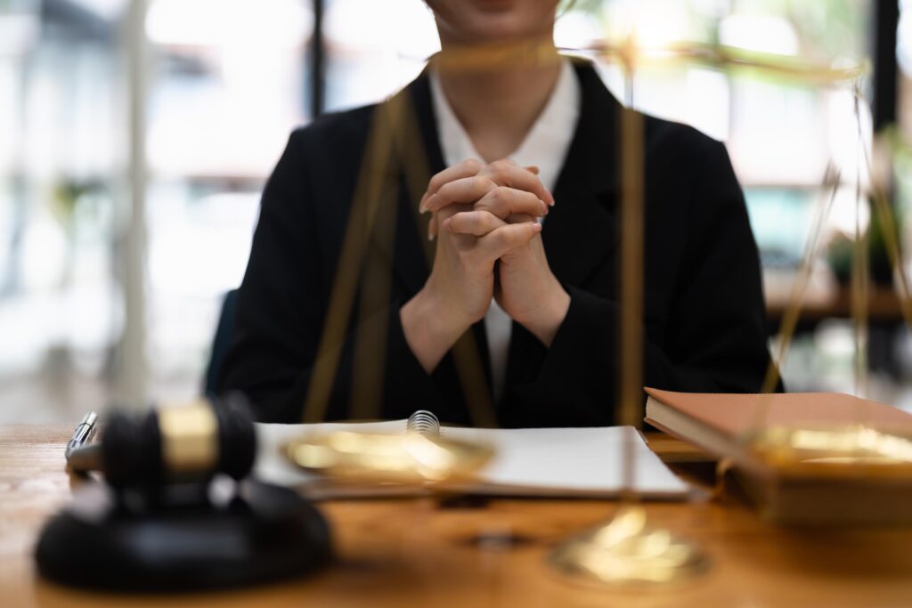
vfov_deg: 27.0
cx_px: 456
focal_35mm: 50
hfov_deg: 39.6
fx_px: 1267
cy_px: 304
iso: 100
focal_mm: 50
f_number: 1.2
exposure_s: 1/125
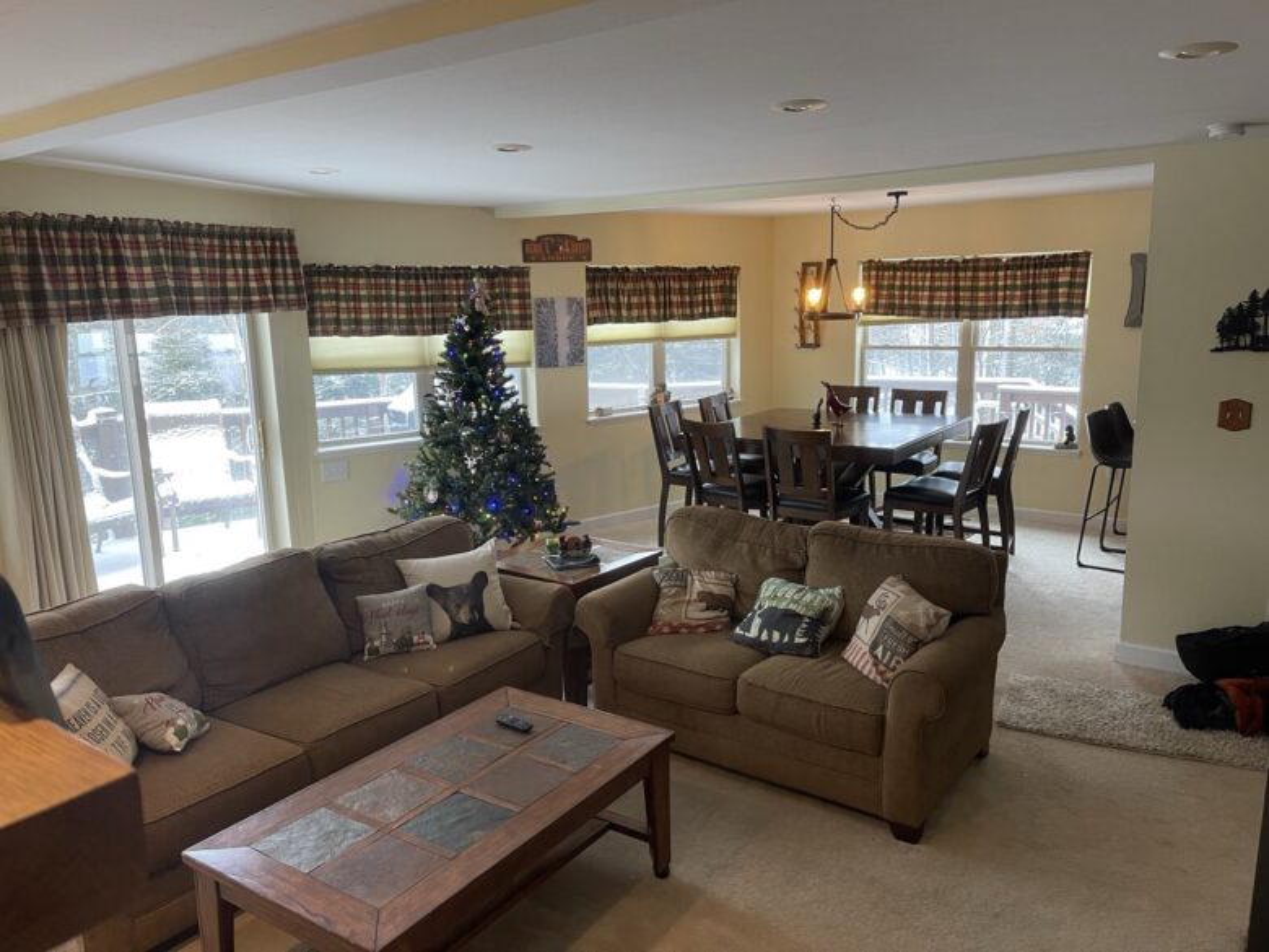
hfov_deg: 67.3
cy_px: 476
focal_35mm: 26
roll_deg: +1.3
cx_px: 634
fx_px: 953
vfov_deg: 53.1
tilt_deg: -10.3
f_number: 1.6
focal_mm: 5.1
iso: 125
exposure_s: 1/60
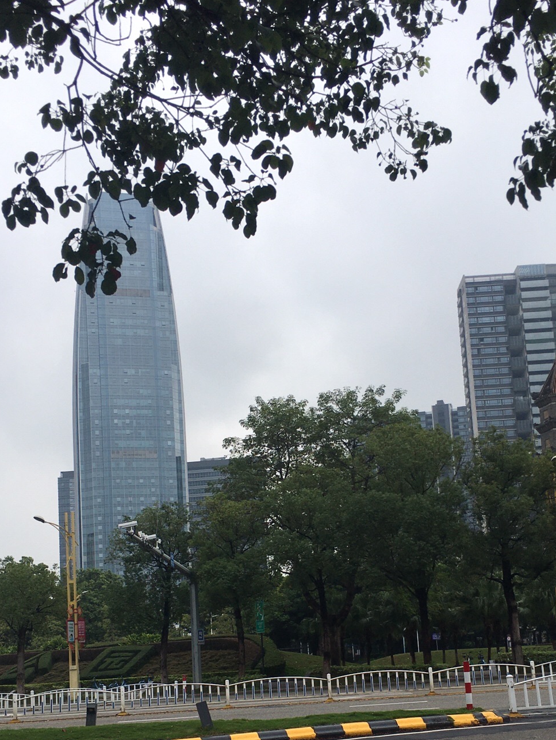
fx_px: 964
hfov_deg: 32.2
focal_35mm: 45
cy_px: 522
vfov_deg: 41.2
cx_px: 300
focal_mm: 4.15
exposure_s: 1/2137
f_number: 2.2
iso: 25
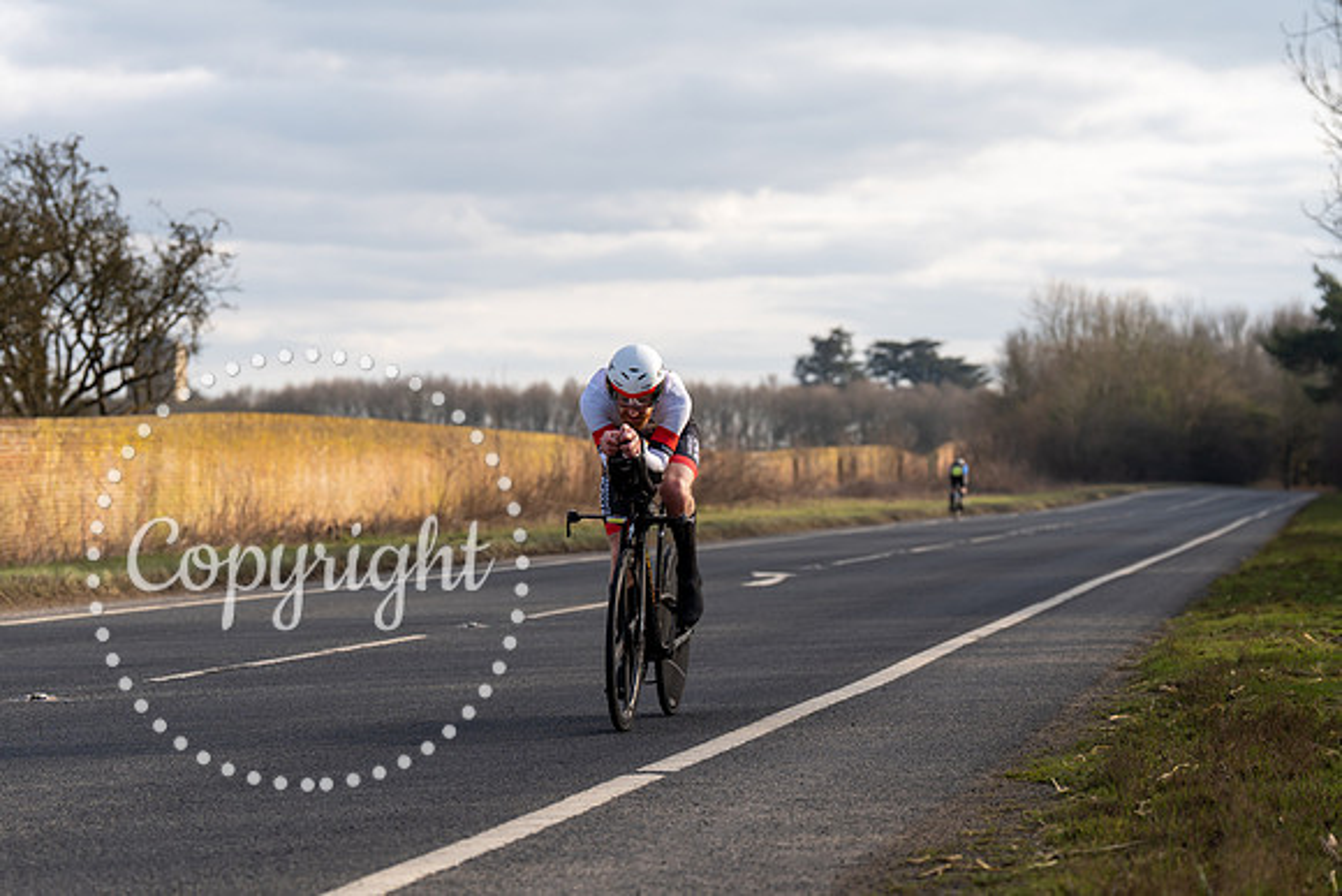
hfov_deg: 19.6
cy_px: 448
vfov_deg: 13.2
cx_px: 671
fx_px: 3878
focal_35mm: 104
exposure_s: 1/800
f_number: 4
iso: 125
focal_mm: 104
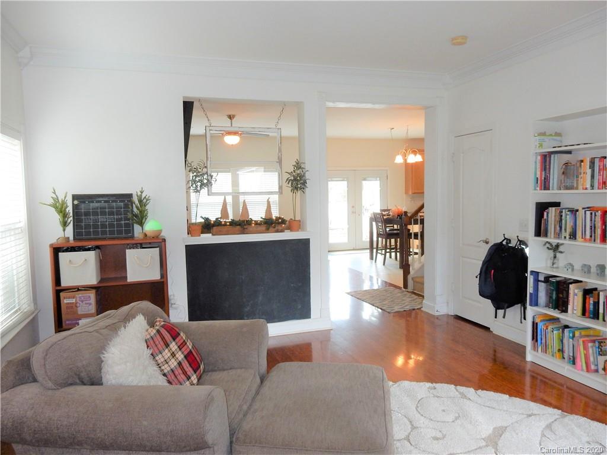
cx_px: 304
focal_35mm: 25
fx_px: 438
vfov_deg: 54.9
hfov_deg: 69.4
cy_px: 228
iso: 200
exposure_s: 1/30
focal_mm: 4.5
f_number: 3.7
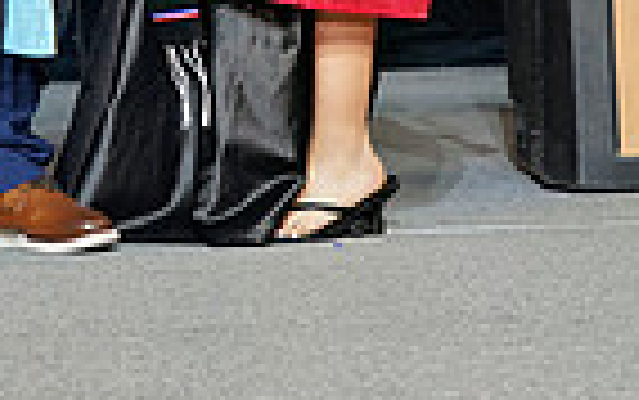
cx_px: 68
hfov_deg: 10.6
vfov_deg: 6.5
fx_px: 3433
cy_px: -436
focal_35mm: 197
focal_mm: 61
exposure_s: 1/80
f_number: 5.6
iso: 500
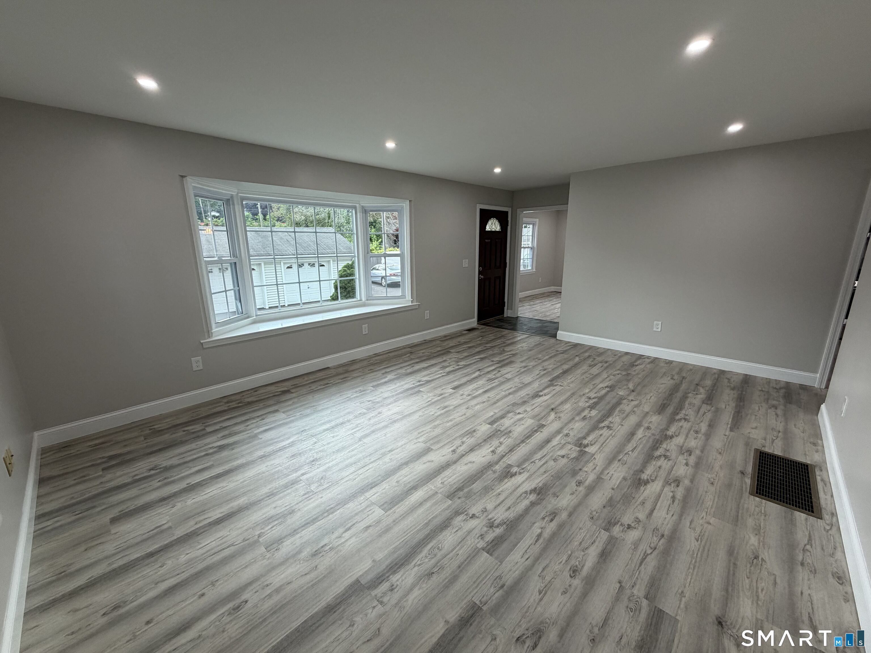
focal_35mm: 14
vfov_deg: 85.7
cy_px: 326
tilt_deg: -13.6
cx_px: 436
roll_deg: +1.0
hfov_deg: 102.1
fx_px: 352
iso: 160
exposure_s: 1/120
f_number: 2.2
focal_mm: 2.22
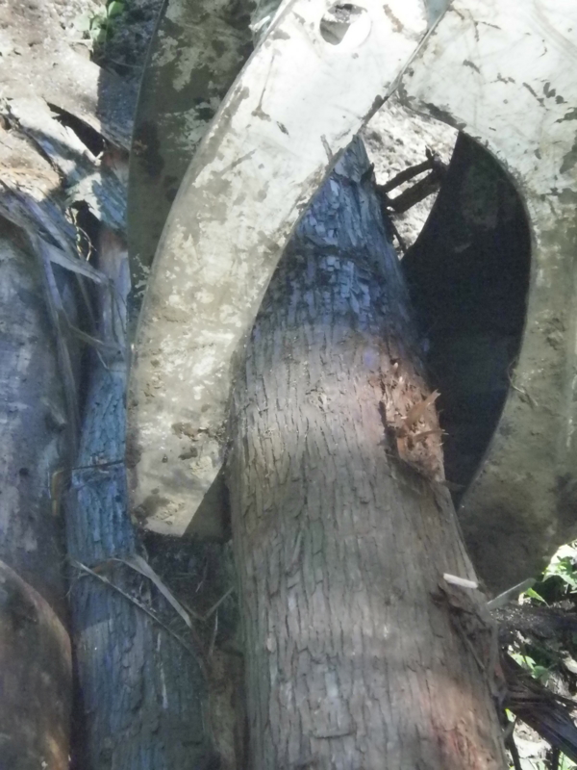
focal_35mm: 140
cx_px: 288
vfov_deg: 14.1
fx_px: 3111
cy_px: 385
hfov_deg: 10.6
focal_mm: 25
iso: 800
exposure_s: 1/125
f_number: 5.5
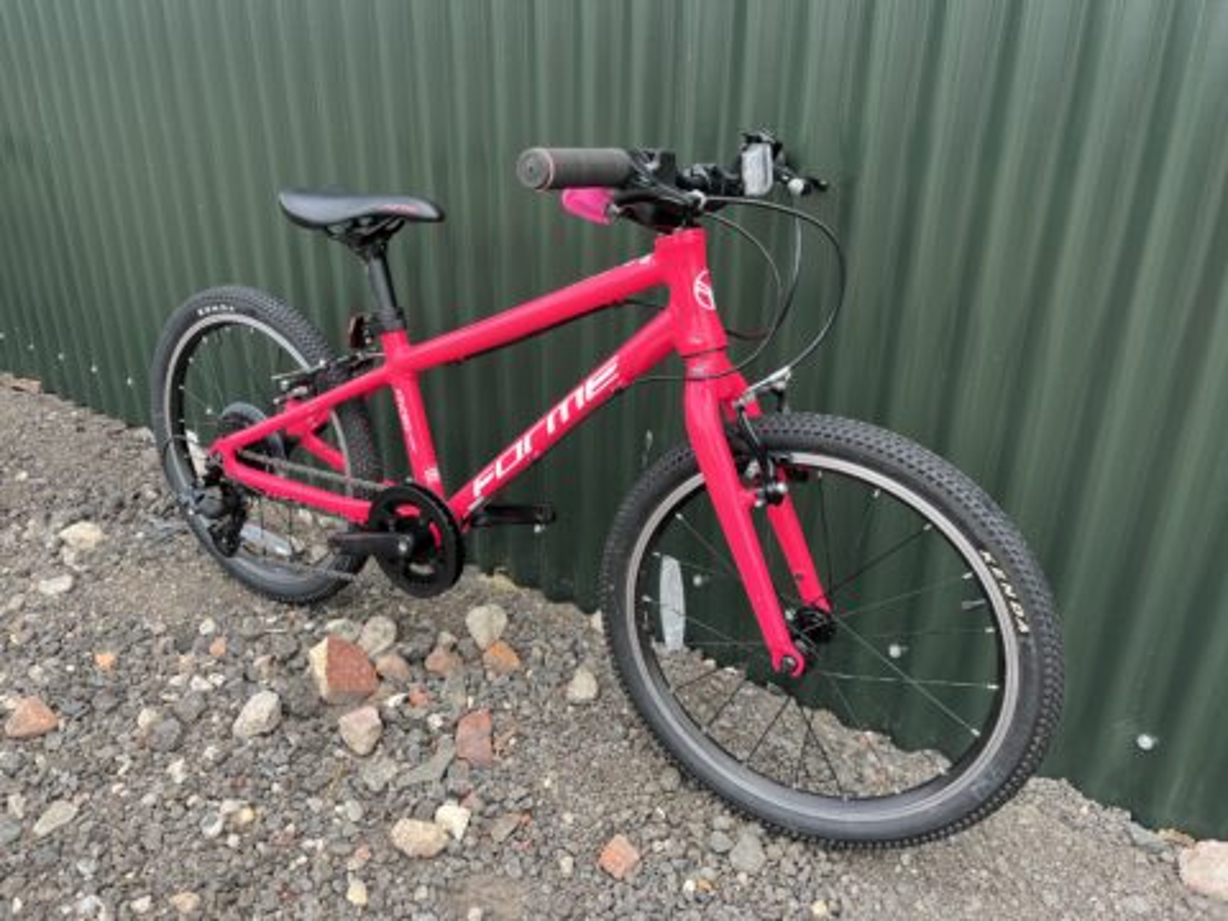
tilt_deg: -24.9
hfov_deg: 67.3
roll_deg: -1.3
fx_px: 922
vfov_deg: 53.1
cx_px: 614
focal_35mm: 26
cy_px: 460
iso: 50
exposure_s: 1/354
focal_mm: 5.1
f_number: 1.6
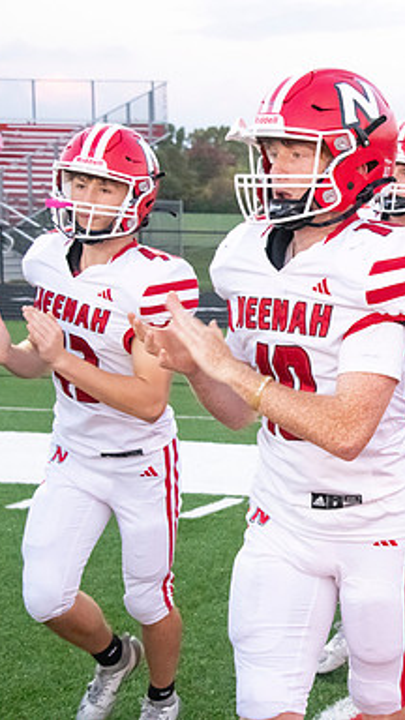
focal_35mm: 87
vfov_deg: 24.5
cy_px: 359
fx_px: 1661
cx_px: 456
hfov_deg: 13.6
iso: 10000
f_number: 7.1
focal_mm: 55
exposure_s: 1/800
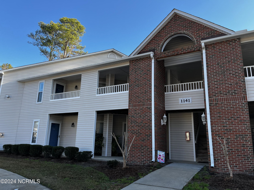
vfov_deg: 53.1
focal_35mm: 26
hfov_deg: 67.3
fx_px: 191
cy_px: 95
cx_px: 127
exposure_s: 1/772
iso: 50
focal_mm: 5.1
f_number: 1.6
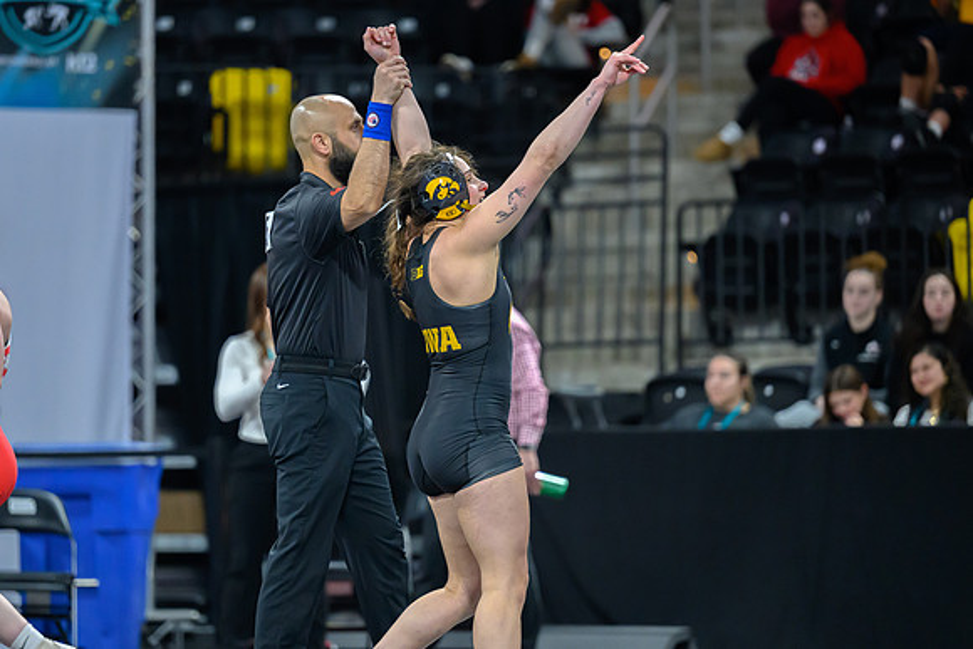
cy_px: 318
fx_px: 5515
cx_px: 408
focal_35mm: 204
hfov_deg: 10.1
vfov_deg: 6.7
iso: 5600
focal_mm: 170
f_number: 2.8
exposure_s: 1/800
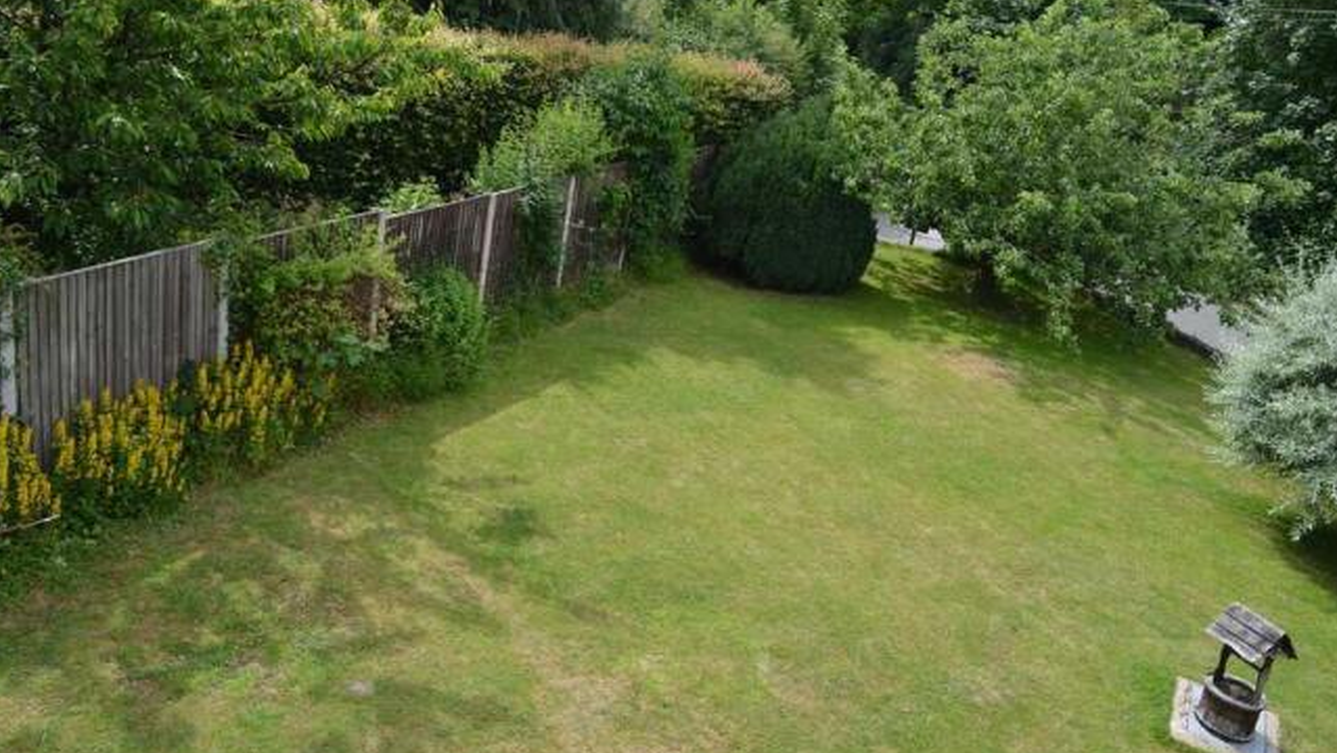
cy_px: 333
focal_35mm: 29
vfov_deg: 40.2
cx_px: 663
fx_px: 1028
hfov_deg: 66.0
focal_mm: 18
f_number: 7.1
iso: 100
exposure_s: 1/200
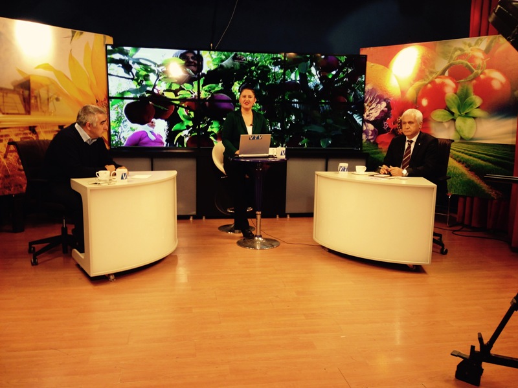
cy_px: 194
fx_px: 494
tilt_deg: -9.2
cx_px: 259
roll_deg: -2.2
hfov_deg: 55.4
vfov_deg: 42.9
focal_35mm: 33
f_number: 2.4
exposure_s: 1/40
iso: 64
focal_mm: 4.12
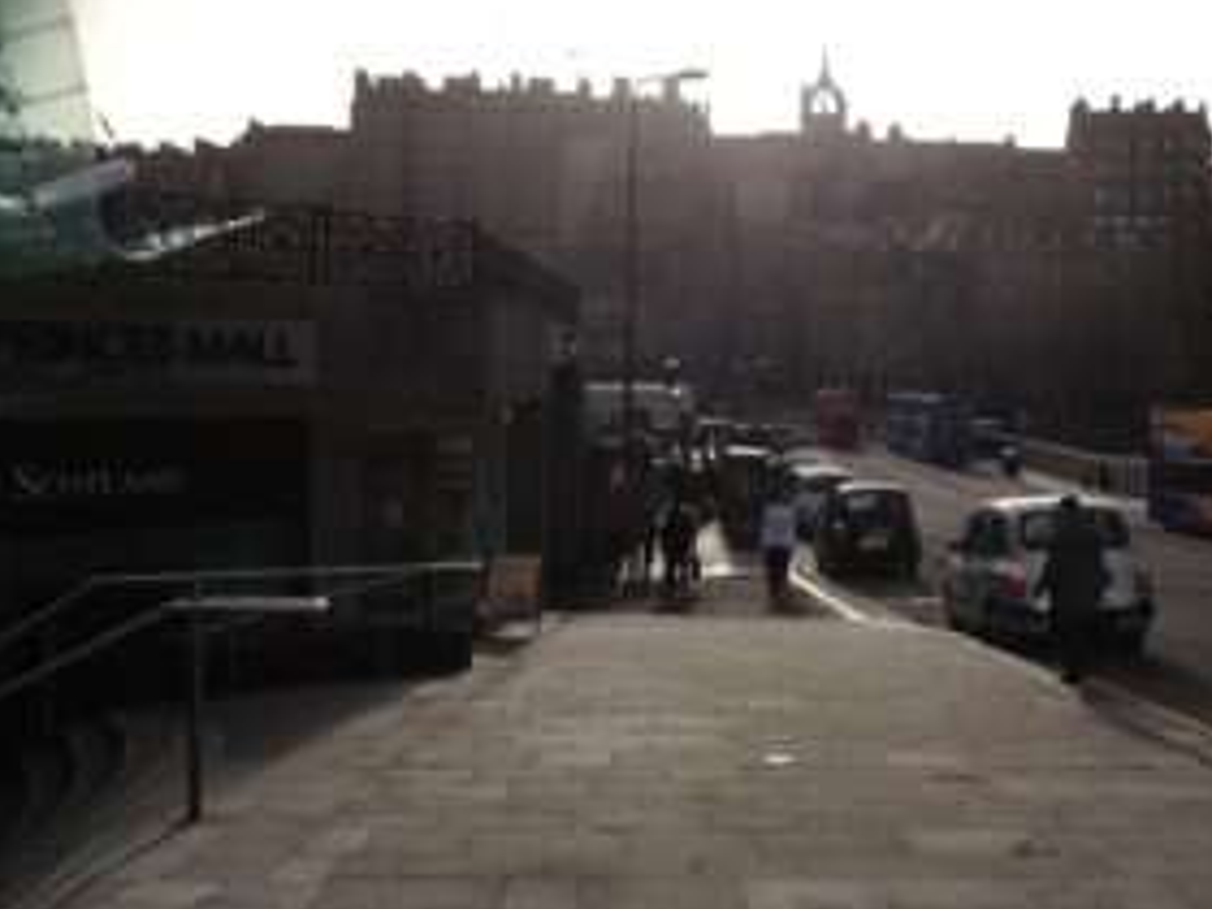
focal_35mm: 50
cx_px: 783
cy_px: 416
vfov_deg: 29.1
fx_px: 1751
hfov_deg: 37.9
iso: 50
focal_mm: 4.28
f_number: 2.4
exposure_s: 1/3690
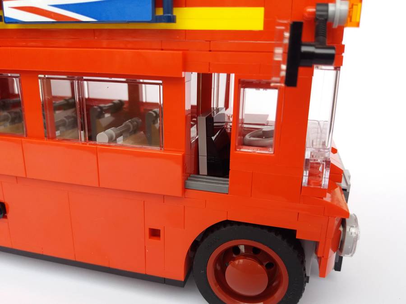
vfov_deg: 49.7
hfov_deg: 63.4
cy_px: 152
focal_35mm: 28
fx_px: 328
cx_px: 203
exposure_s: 1/50
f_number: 1.9
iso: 80
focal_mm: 3.7
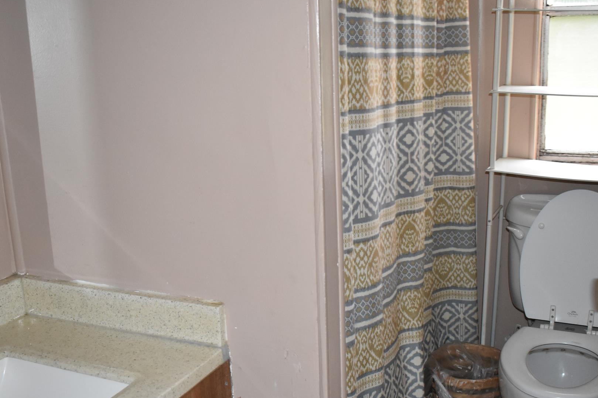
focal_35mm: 44
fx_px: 725
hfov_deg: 44.8
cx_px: 284
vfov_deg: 30.7
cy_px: 235
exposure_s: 1/80
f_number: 3.8
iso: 1600
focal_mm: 23
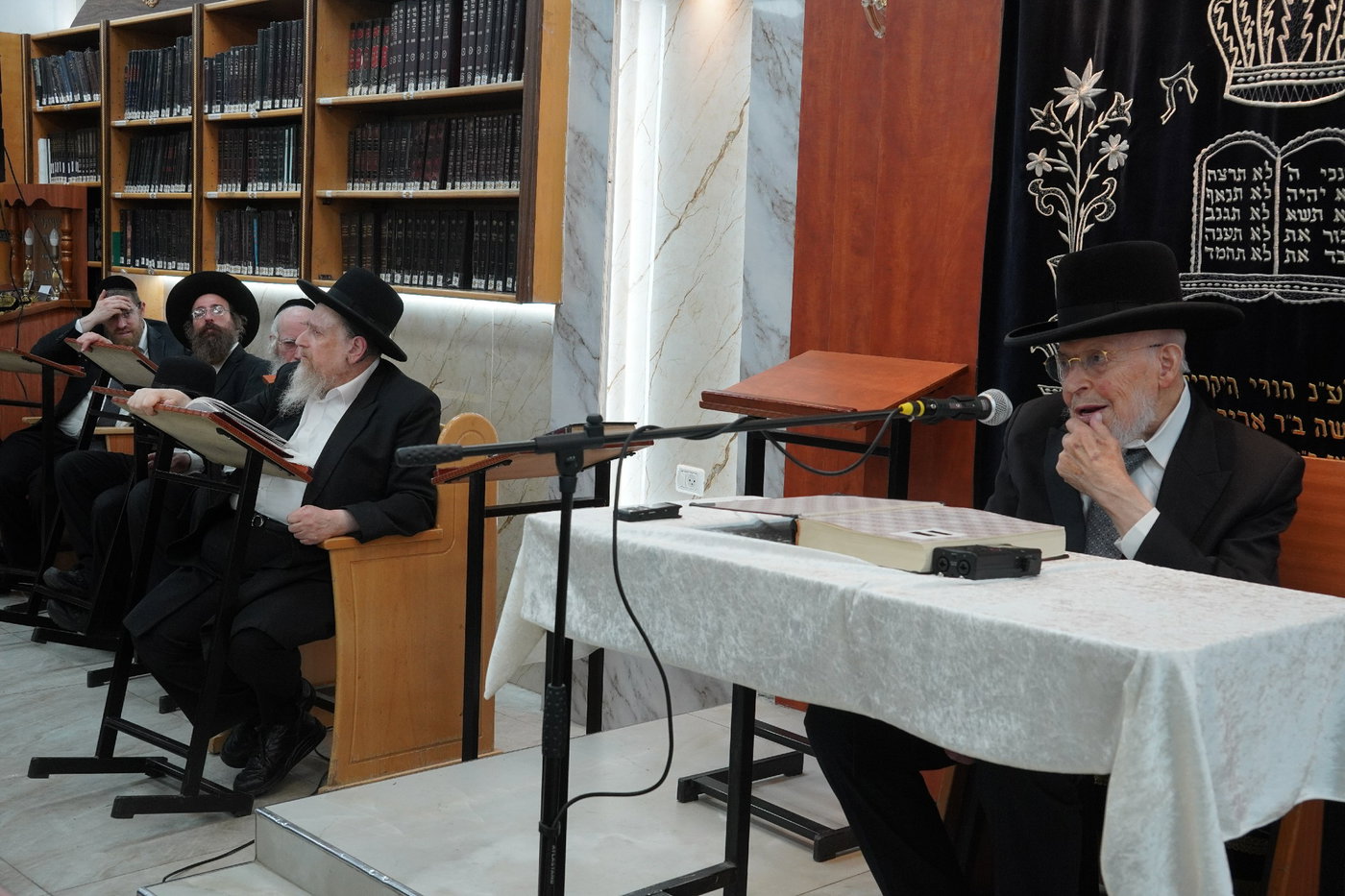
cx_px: 672
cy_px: 448
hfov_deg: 47.3
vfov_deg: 32.5
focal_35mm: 41
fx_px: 1535
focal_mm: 27.4
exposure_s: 1/200
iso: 1000
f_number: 5.6
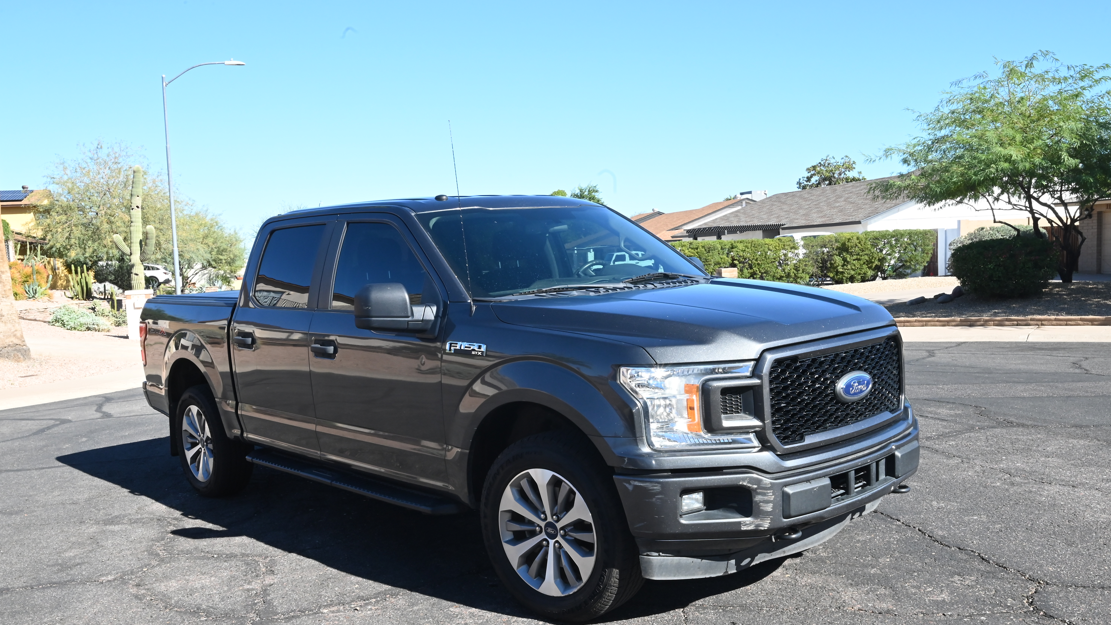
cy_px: 367
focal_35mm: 32
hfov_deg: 61.0
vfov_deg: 36.6
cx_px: 560
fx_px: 943
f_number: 22
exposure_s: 1/200
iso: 1400
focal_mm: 30
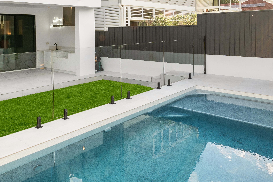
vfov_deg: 37.3
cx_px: 123
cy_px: 32
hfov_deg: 55.7
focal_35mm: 34
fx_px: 258
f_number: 9
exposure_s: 1/80
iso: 125
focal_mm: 14
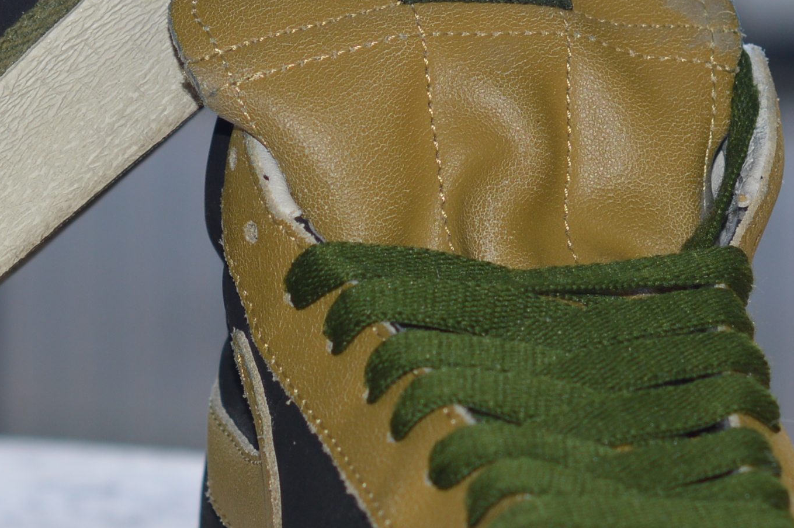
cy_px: 237
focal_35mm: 249
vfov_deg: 5.5
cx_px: 359
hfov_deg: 8.3
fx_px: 5488
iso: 100
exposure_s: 1/200
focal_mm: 50
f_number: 4
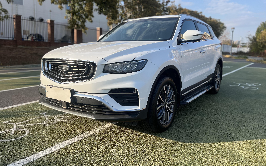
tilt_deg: -5.2
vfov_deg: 44.5
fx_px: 203
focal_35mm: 28
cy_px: 74
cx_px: 134
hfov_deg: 66.5
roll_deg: -0.7
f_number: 1.6
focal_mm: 5.1
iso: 50
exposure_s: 1/2571
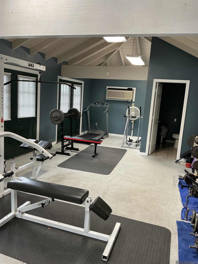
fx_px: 221
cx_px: 99
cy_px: 132
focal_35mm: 29
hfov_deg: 48.2
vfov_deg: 61.7
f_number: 1.8
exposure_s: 1/60
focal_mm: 3
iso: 80
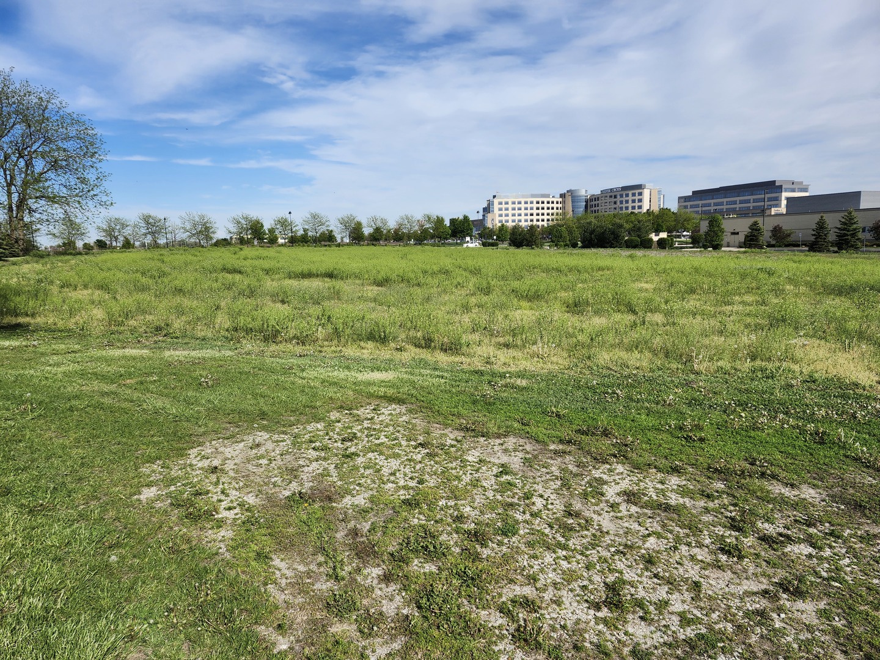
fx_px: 585
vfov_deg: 58.9
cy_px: 330
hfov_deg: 73.9
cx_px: 440
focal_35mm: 23
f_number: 1.8
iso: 25
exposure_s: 1/2175
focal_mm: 5.54
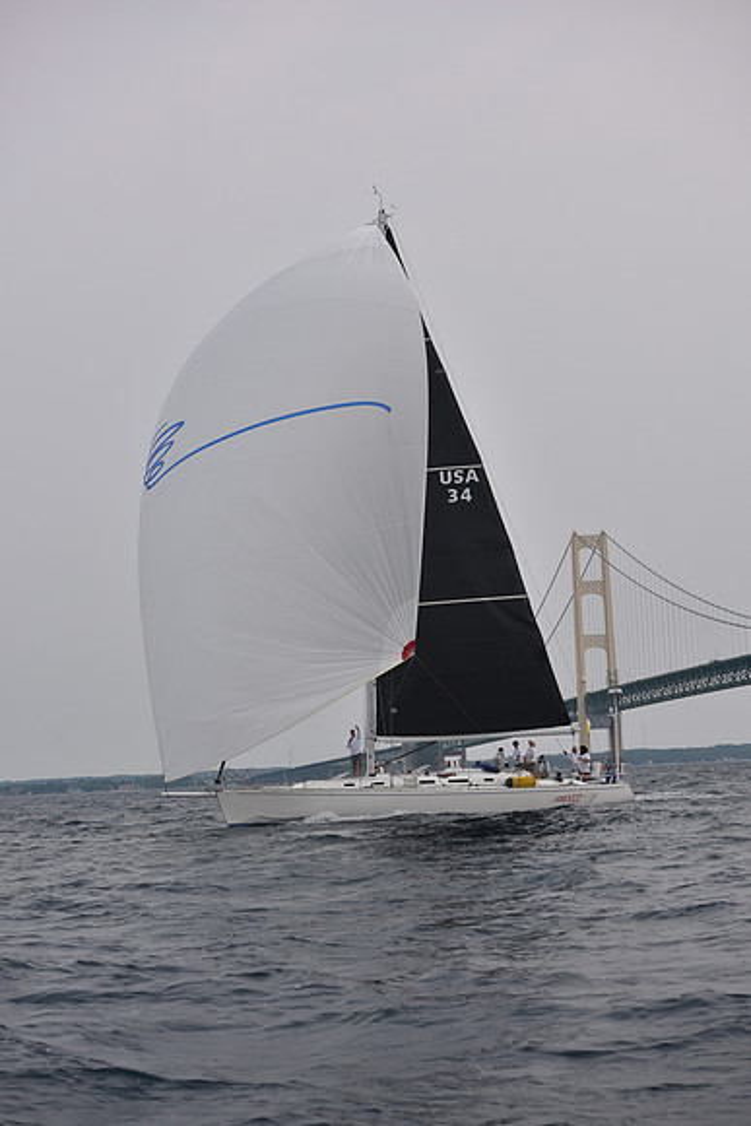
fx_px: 2189
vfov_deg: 28.8
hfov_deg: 19.5
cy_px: 563
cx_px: 376
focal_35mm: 70
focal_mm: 70
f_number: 4.5
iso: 250
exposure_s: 1/640
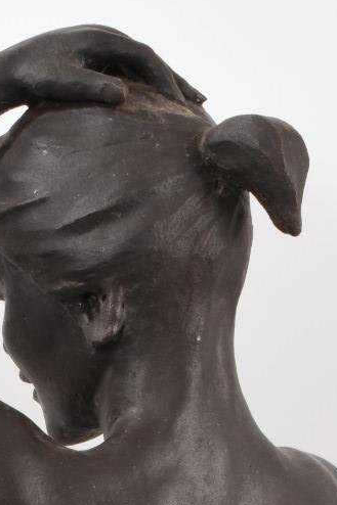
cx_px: 83
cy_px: 747
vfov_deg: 14.9
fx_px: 1798
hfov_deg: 10.7
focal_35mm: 128
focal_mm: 26
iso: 200
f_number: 22
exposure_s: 1/125
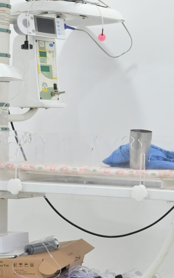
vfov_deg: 15.1
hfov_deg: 9.5
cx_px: 81
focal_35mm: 138
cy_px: 147
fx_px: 1046
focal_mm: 43
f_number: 5
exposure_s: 1/200
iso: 2500
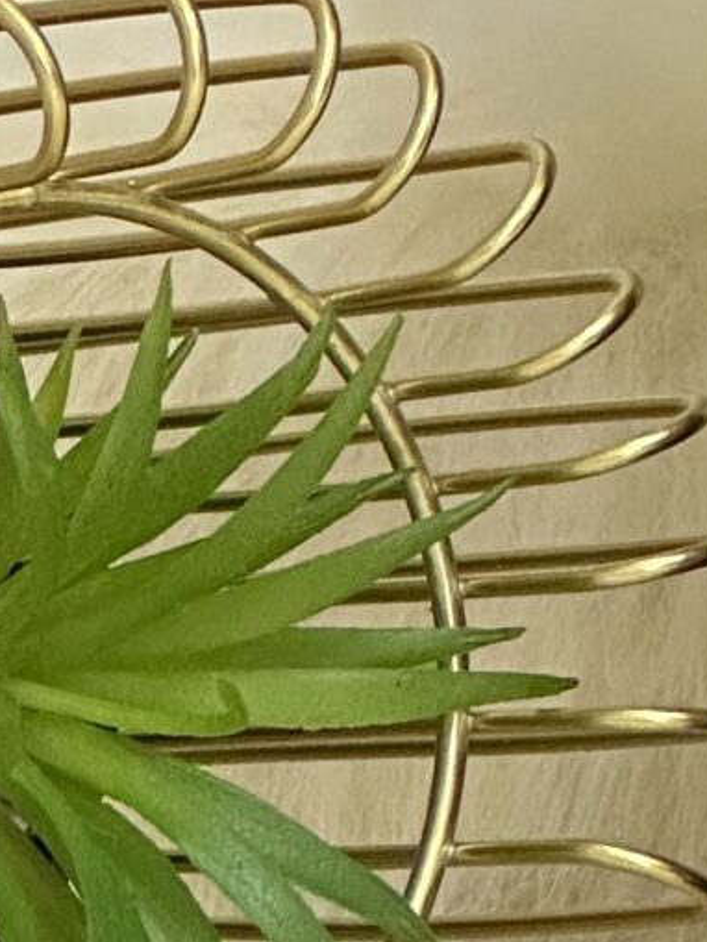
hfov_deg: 3.8
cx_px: 1592
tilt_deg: +1.1
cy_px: -775
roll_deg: -0.3
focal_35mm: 387
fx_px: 10534
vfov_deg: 5.0
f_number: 2.8
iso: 500
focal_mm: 9
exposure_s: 1/60
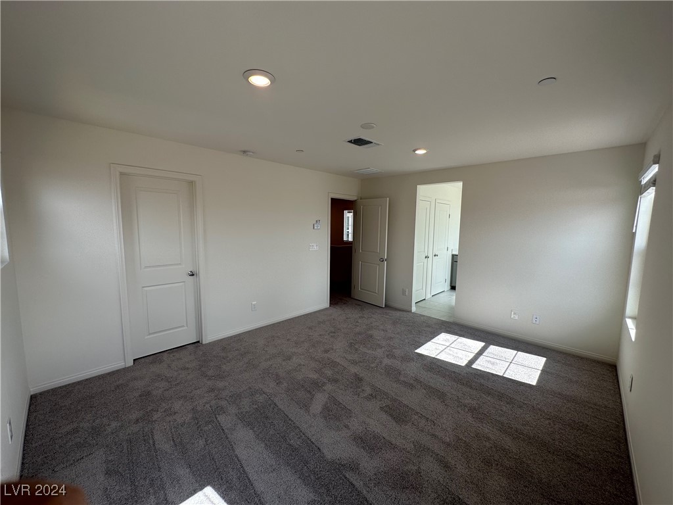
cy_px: 252
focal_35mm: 14
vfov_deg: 85.7
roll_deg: -1.3
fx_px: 272
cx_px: 336
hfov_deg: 102.1
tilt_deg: -6.4
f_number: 2.2
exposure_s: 1/303
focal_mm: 2.22
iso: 40
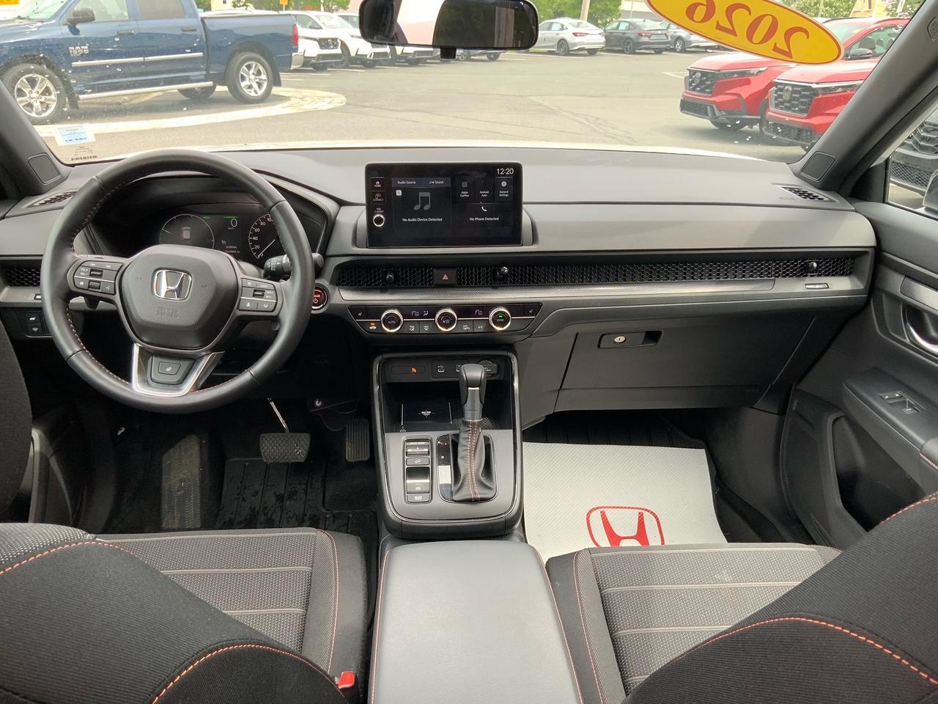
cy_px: 352
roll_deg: -3.4
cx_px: 469
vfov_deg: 48.2
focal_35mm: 29
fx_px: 786
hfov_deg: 61.7
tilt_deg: -23.7
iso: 25
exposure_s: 1/122
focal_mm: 3
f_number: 1.8
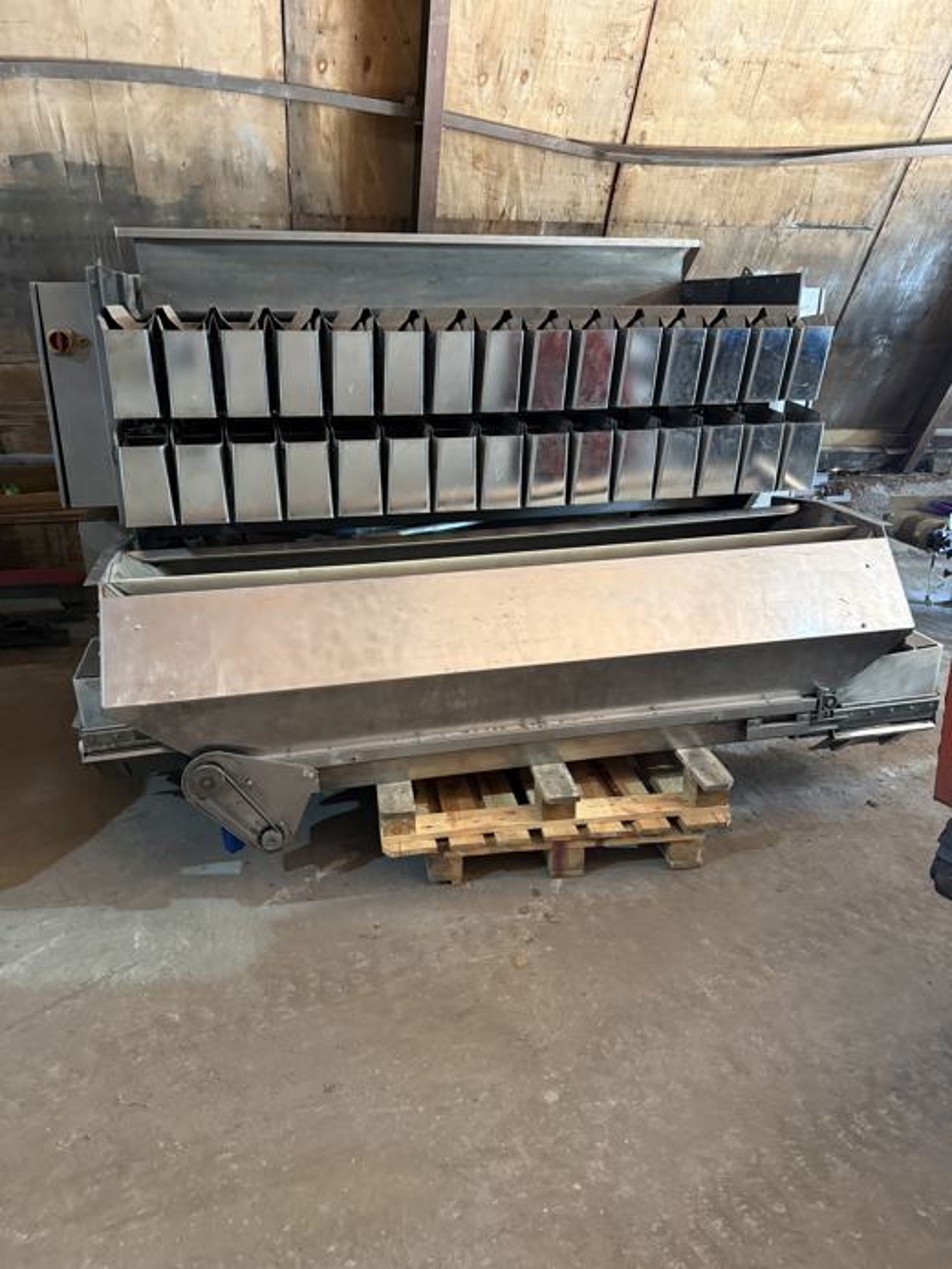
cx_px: 476
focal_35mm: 24
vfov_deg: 71.6
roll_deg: +0.2
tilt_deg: -20.6
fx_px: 880
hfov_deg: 56.8
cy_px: 634
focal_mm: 6.76
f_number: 1.78
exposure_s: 1/33
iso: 640
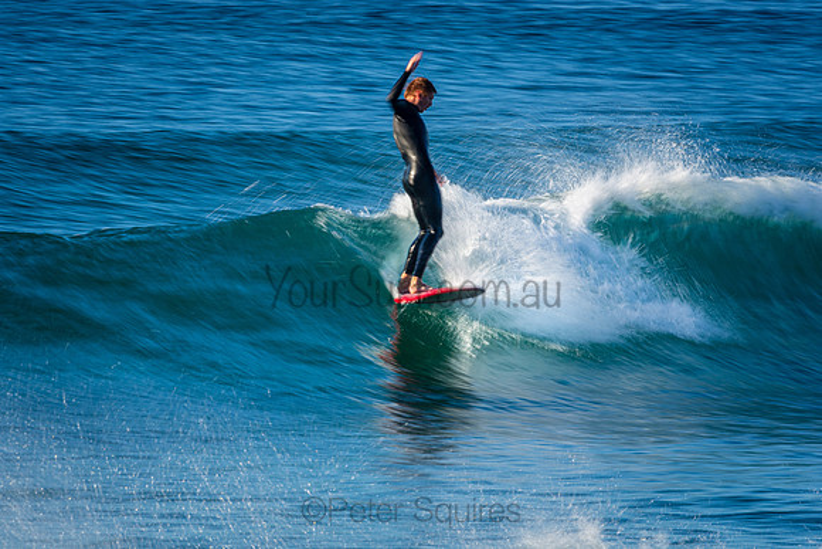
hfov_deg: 2.7
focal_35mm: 750
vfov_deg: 1.8
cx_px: 411
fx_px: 17128
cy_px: 274
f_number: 22
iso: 100
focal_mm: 500
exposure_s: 1/20
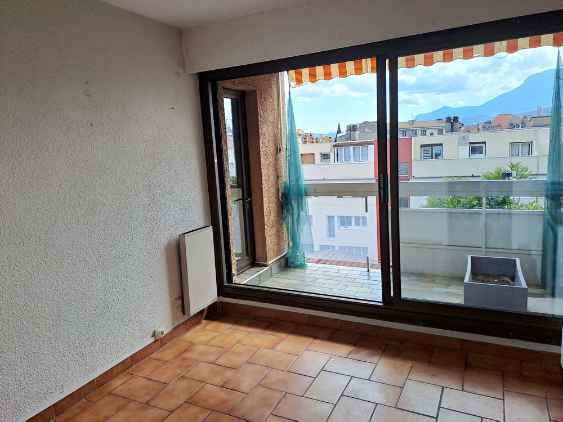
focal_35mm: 25
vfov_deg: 54.9
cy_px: 211
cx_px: 282
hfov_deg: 69.4
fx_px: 407
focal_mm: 4.65
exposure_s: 1/476
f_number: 1.8
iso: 32
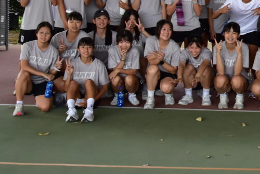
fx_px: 683
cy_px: -47
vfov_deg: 14.0
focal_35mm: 94
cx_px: 323
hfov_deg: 20.0
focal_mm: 21
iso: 800
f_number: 6.3
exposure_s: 1/320
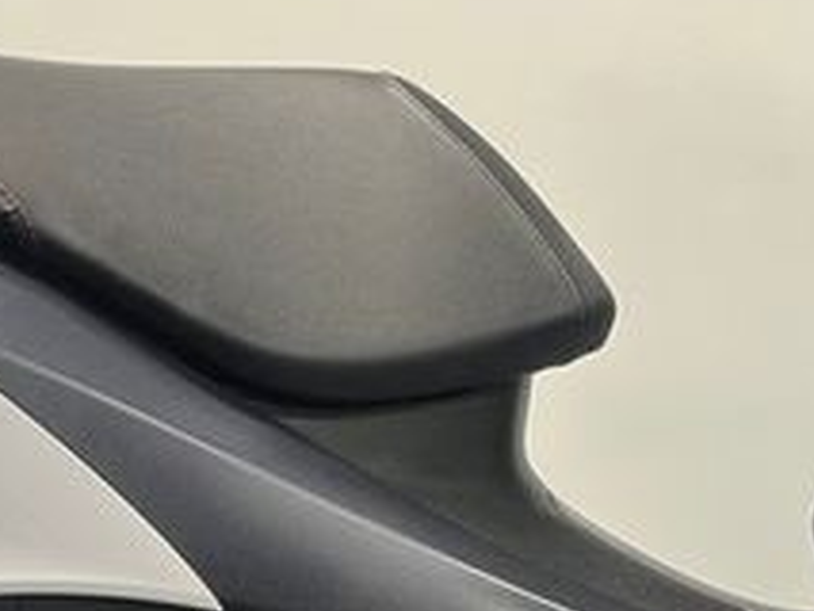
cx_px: 279
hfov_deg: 24.9
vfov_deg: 18.2
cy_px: 672
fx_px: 1835
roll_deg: -0.9
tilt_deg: -4.3
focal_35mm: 78
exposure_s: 1/50
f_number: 1.6
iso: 160
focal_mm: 5.1
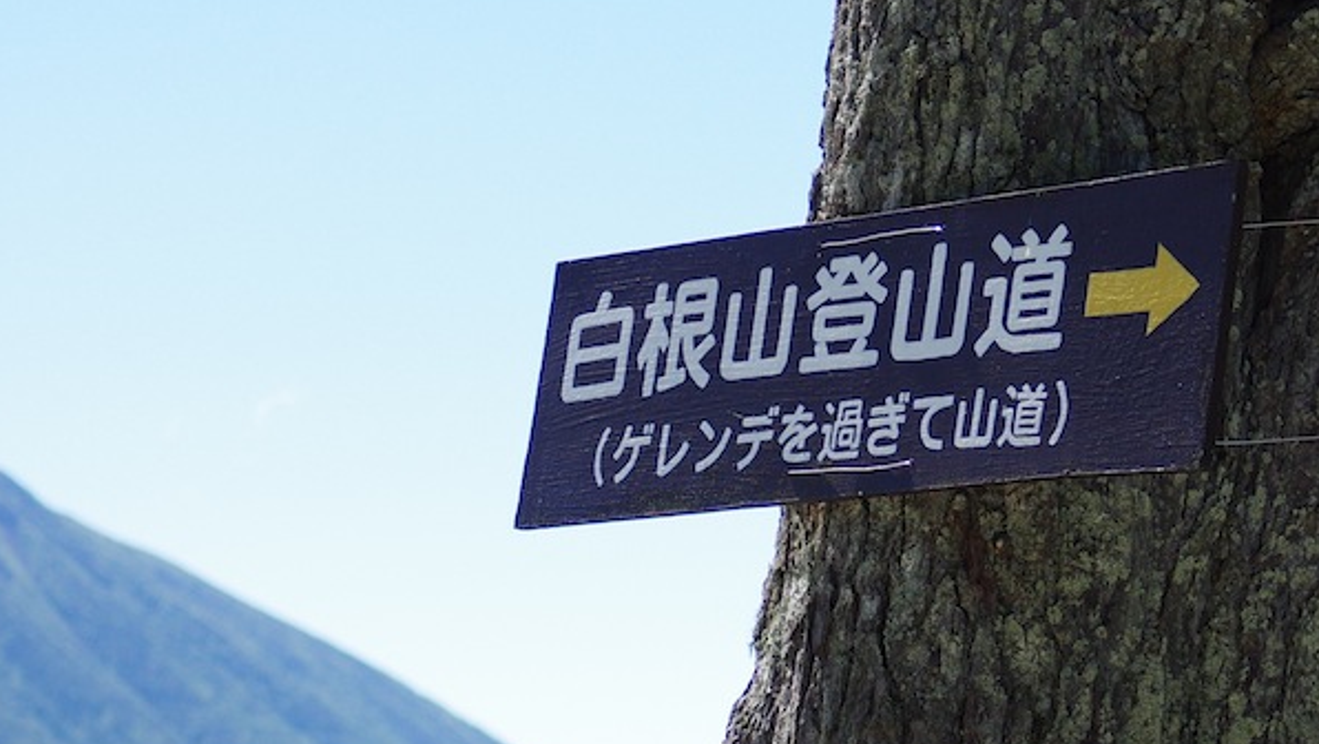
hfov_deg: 14.7
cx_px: 896
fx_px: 5109
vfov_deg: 8.3
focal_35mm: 146
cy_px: 427
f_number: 2.8
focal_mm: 35
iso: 200
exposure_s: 1/1600
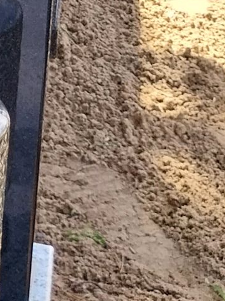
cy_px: -344
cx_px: -357
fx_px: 1352
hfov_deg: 8.5
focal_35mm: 156
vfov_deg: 11.2
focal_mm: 4
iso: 25
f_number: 1.8
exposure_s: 1/128
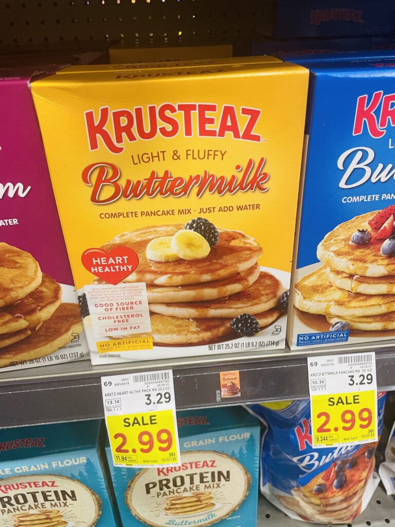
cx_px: 198
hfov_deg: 53.1
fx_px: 396
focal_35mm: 26
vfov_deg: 67.3
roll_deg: +2.4
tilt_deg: -31.1
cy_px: 264
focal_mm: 4.2
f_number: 1.6
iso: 200
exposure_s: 1/60
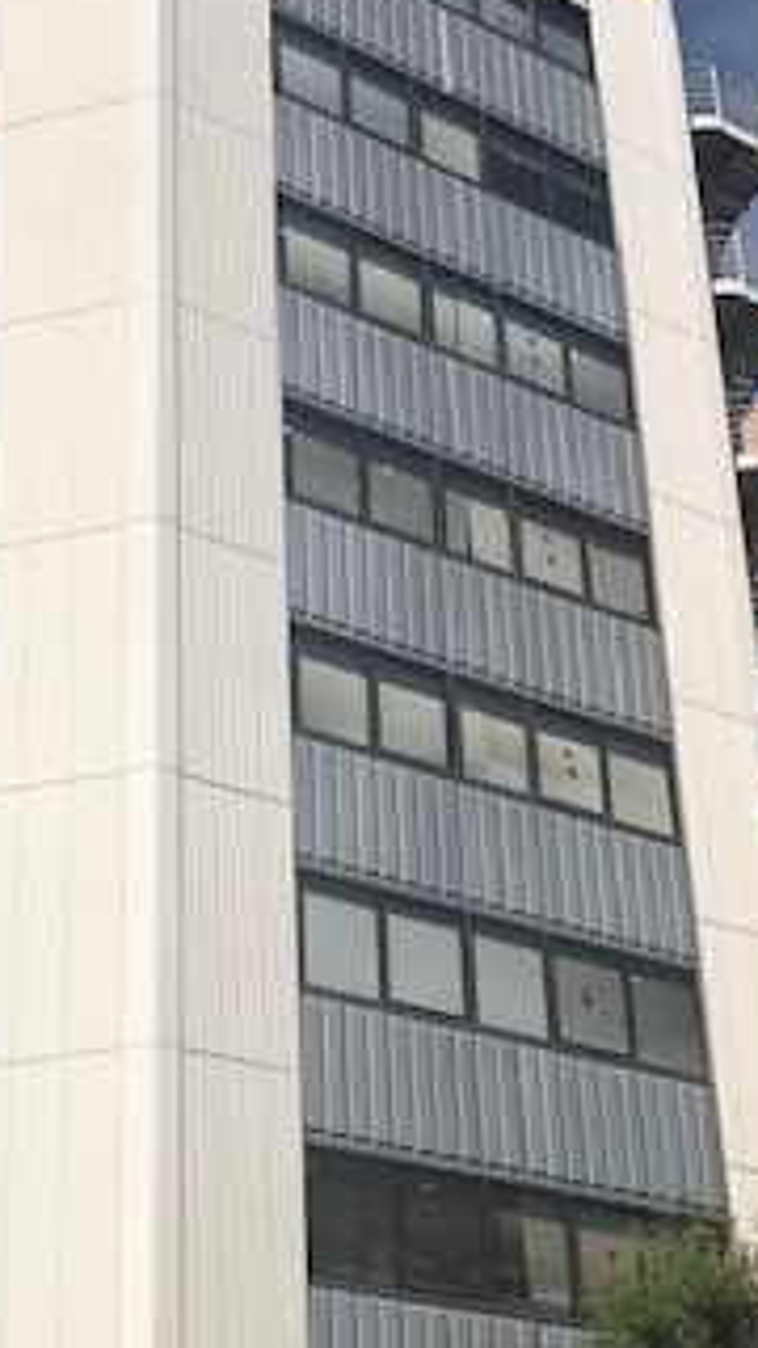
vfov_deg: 33.9
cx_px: 278
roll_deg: +1.7
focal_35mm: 61
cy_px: 948
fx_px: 2180
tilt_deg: +27.2
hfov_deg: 19.7
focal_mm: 3.99
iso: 20
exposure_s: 1/5319
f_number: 1.8
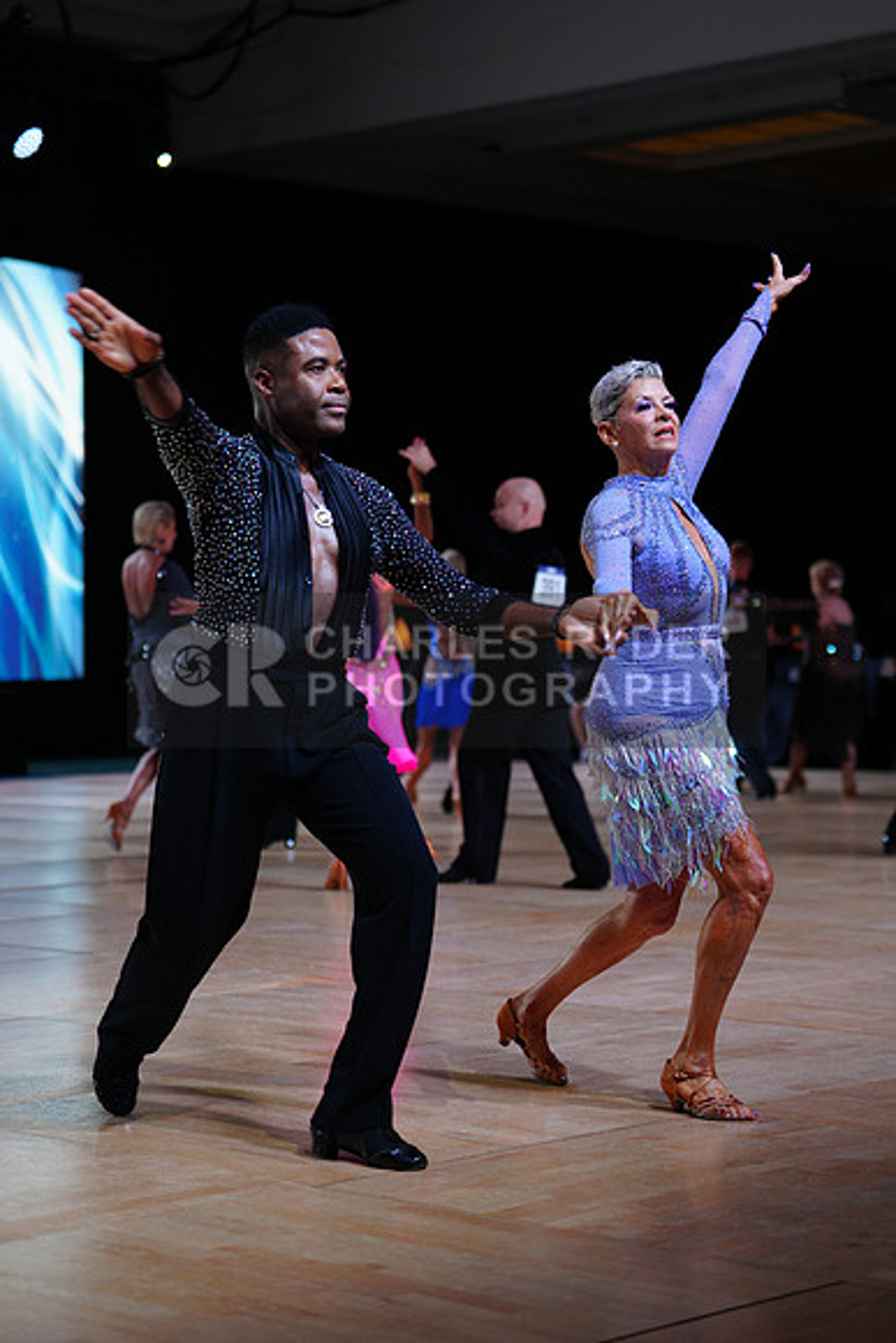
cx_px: 448
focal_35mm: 76
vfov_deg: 26.6
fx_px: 2835
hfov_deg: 18.0
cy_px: 672
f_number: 2.8
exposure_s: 1/400
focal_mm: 76
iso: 320
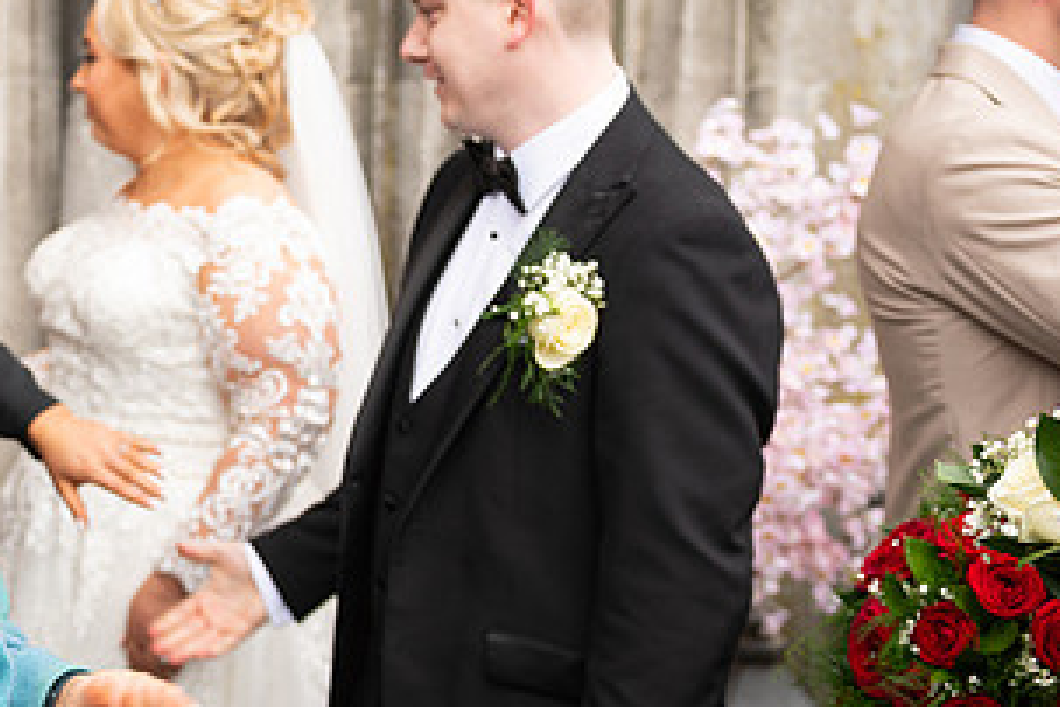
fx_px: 2032
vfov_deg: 19.7
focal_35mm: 69
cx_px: 112
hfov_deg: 28.2
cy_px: 380
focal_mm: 36
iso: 125
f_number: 3.5
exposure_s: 1/160
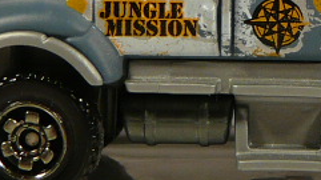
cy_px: -8
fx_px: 1403
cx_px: 322
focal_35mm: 165
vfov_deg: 7.3
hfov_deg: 12.9
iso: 100
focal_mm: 5.9
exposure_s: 1/60
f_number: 2.8
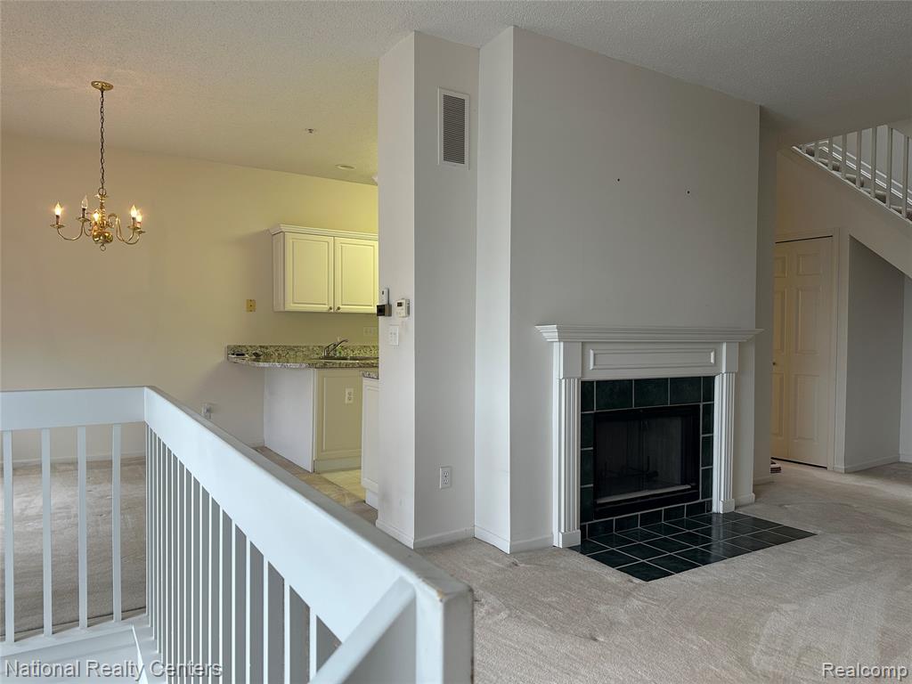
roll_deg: -1.0
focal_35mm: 24
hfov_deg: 71.6
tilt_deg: -1.2
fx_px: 632
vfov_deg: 56.8
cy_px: 342
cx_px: 456
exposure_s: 1/120
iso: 200
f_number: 1.78
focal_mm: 6.86
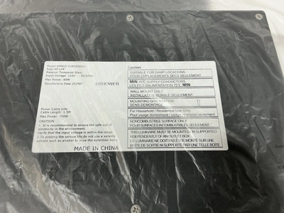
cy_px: 106
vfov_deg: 49.7
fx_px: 230
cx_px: 142
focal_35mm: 28
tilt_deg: -71.5
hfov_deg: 63.4
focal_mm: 3
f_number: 1.8
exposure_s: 1/60
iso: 100
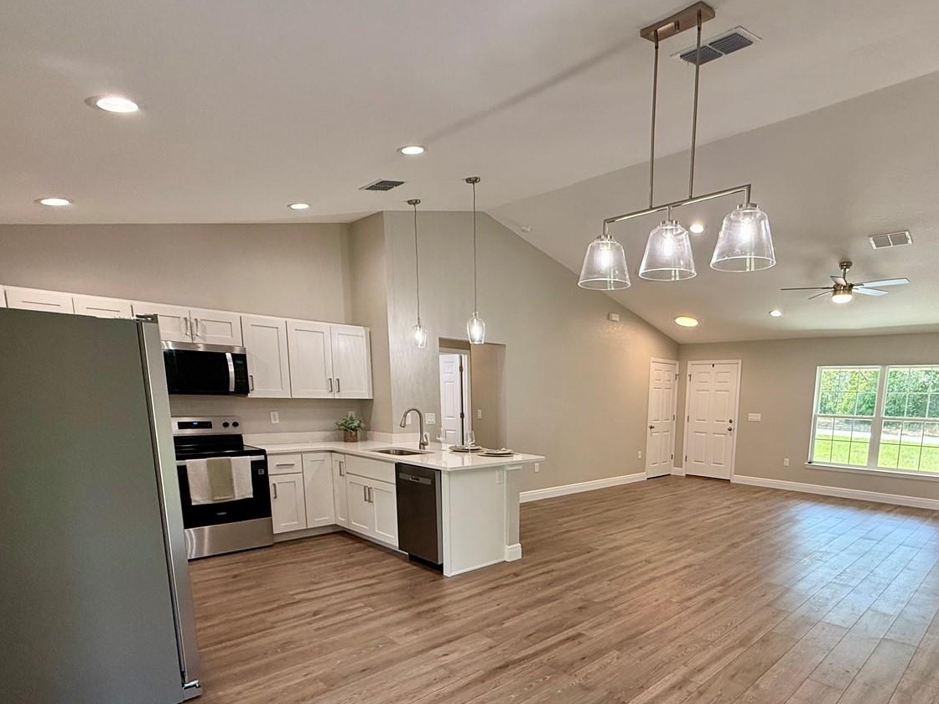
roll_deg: -1.6
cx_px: 595
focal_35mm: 20
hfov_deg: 80.0
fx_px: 543
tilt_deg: -10.7
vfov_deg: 63.8
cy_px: 486
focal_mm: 2.22
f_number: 2.2
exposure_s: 1/120
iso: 160
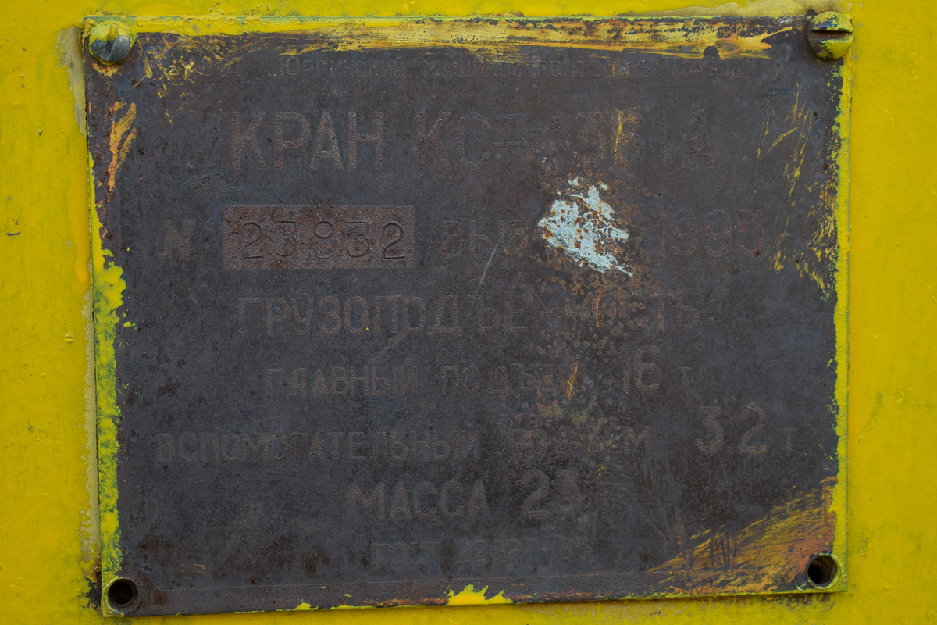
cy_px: 312
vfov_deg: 20.2
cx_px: 468
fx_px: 1757
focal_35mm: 68
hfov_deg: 29.9
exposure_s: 1/80
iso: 200
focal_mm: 45
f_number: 5.6
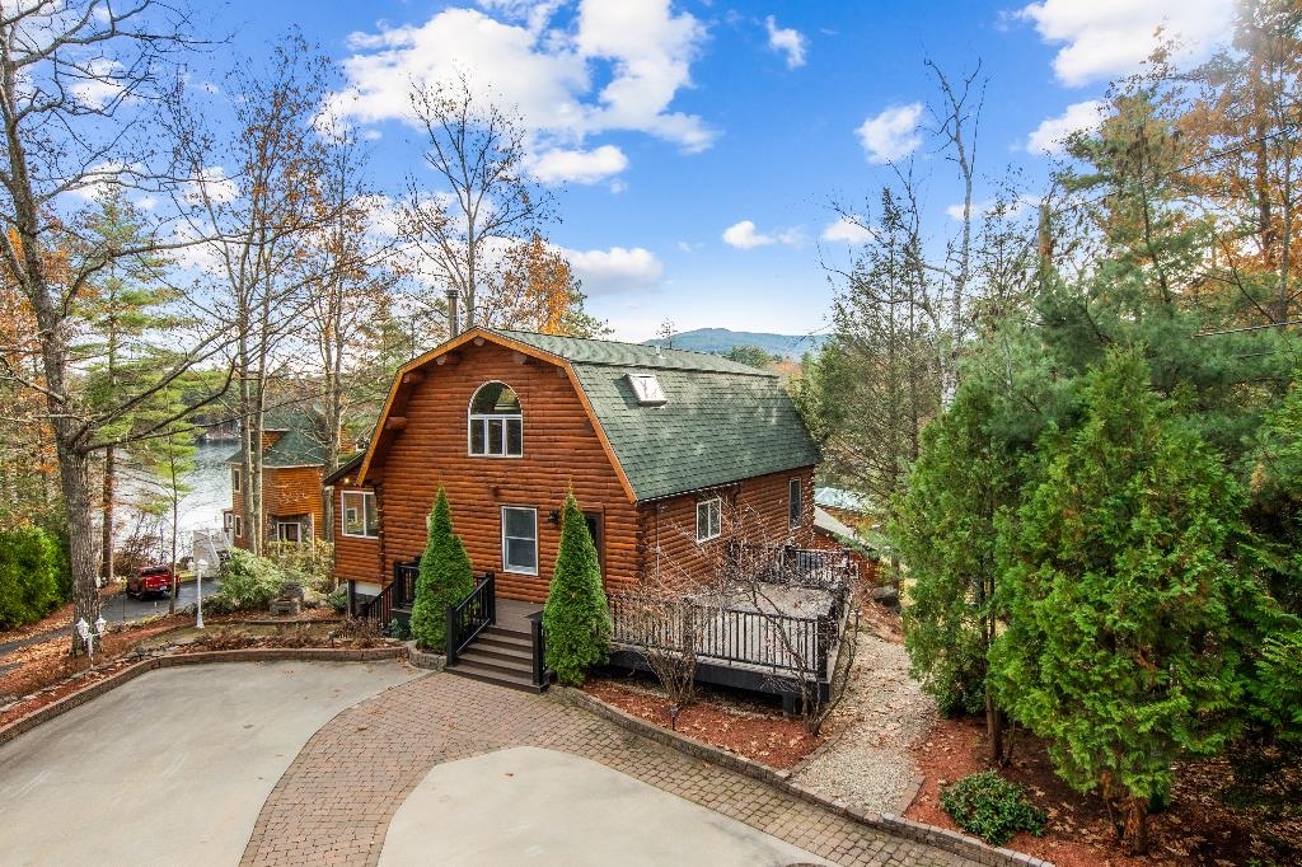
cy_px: 434
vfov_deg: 59.5
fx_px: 759
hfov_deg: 81.2
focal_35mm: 21
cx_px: 651
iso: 160
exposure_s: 1/125
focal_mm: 14
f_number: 8
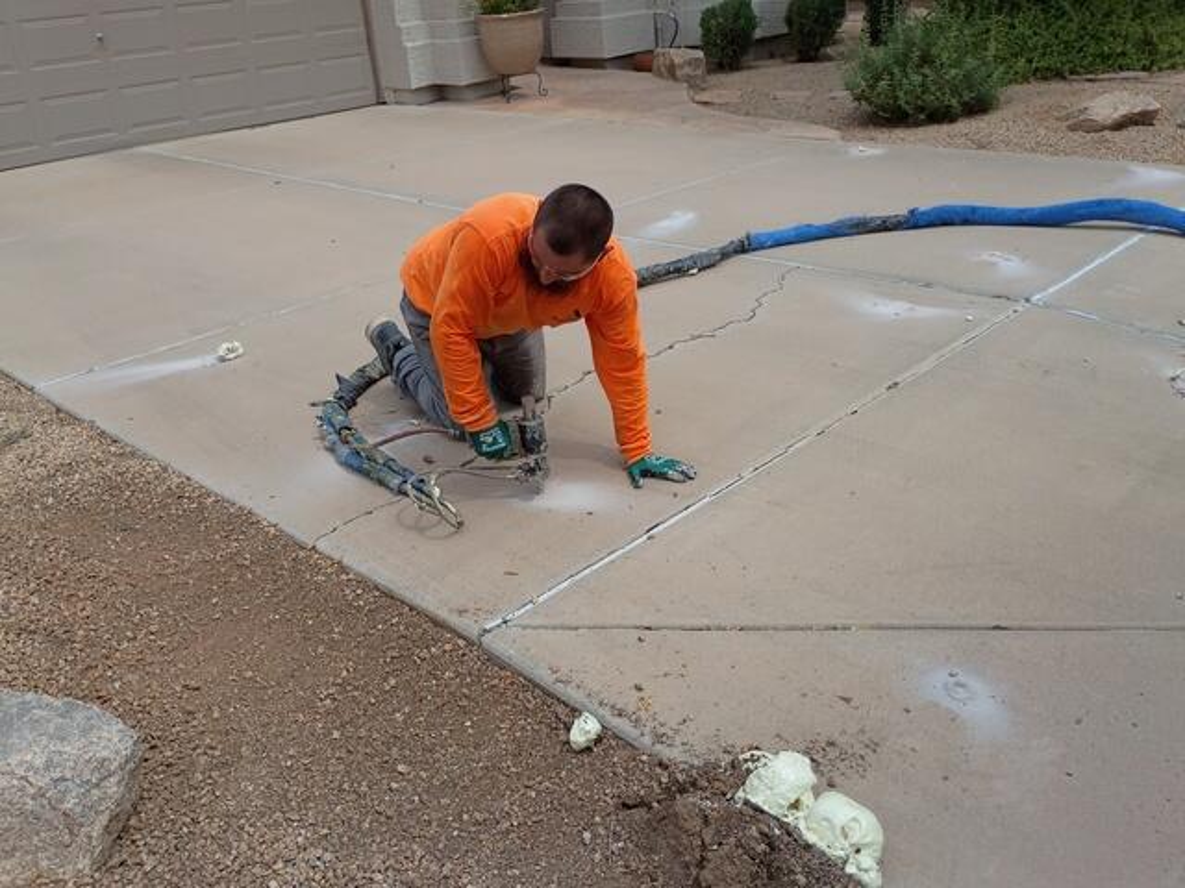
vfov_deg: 48.2
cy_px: 444
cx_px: 592
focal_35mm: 29
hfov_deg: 61.7
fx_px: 993
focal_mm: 4.27
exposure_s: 1/1730
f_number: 1.8
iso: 103
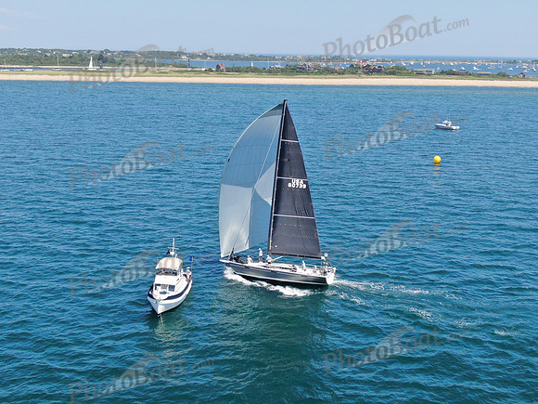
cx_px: 269
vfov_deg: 30.3
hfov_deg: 39.7
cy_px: 202
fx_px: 746
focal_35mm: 48
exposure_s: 1/500
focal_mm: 8.6
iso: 100
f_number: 3.8
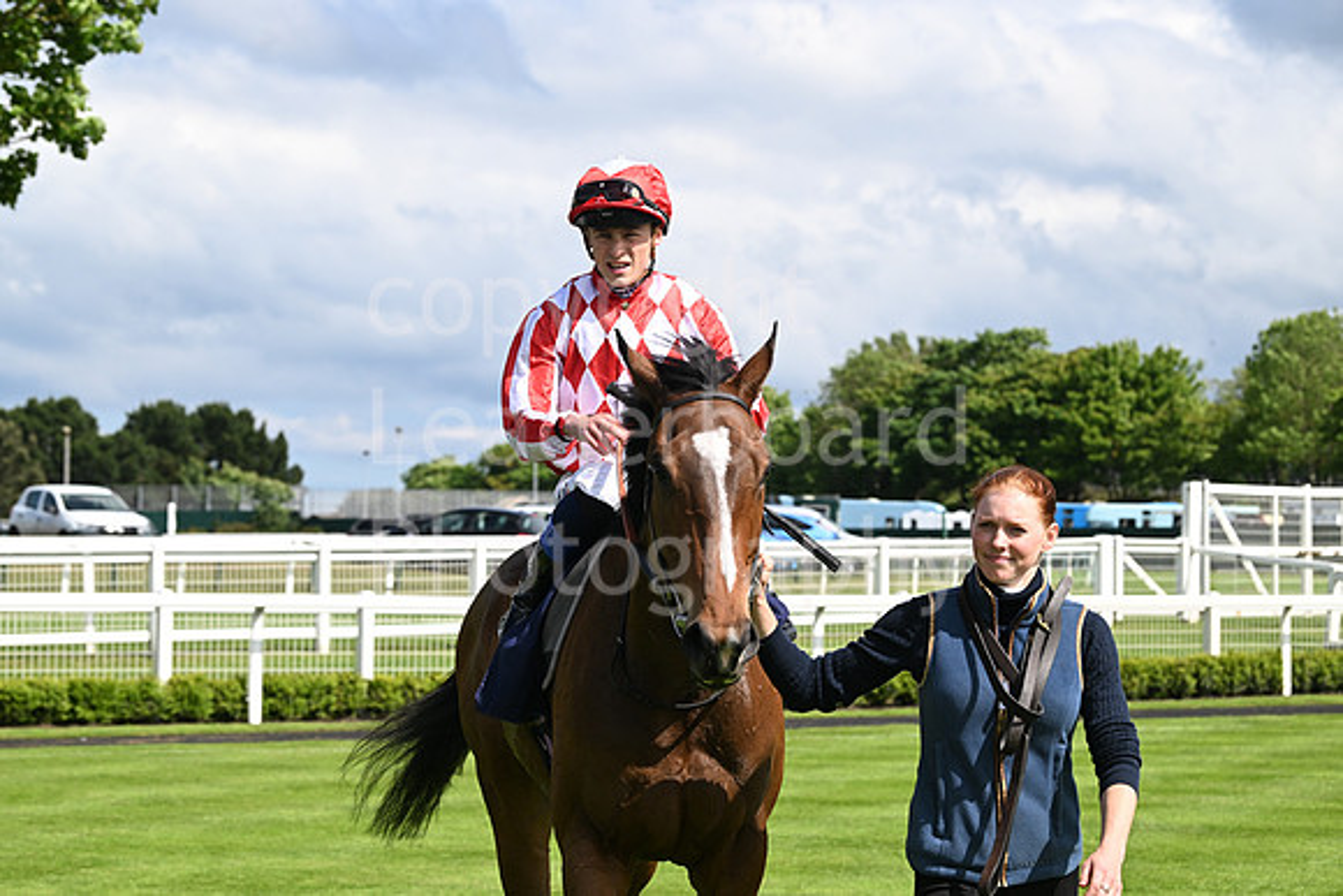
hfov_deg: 22.1
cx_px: 672
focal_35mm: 92
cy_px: 448
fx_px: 3433
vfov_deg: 14.9
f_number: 6.3
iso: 400
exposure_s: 1/1600
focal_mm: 92
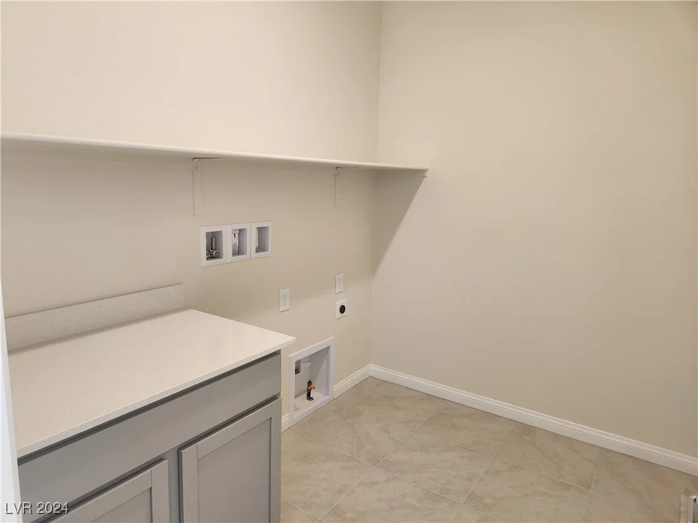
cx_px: 349
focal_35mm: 23
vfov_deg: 58.9
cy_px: 262
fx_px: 464
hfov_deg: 73.9
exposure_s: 1/120
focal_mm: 5.4
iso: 320
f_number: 1.8
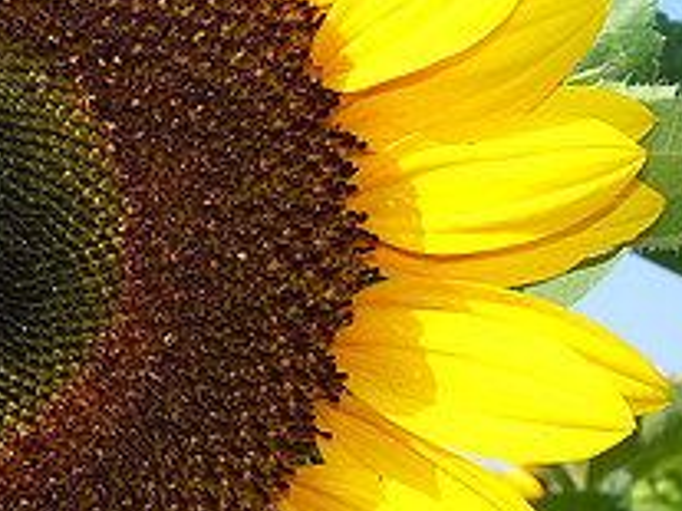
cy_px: 345
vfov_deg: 15.0
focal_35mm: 98
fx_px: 1930
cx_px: -92
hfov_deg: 19.1
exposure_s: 1/200
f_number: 4.3
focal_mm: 5.8
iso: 50
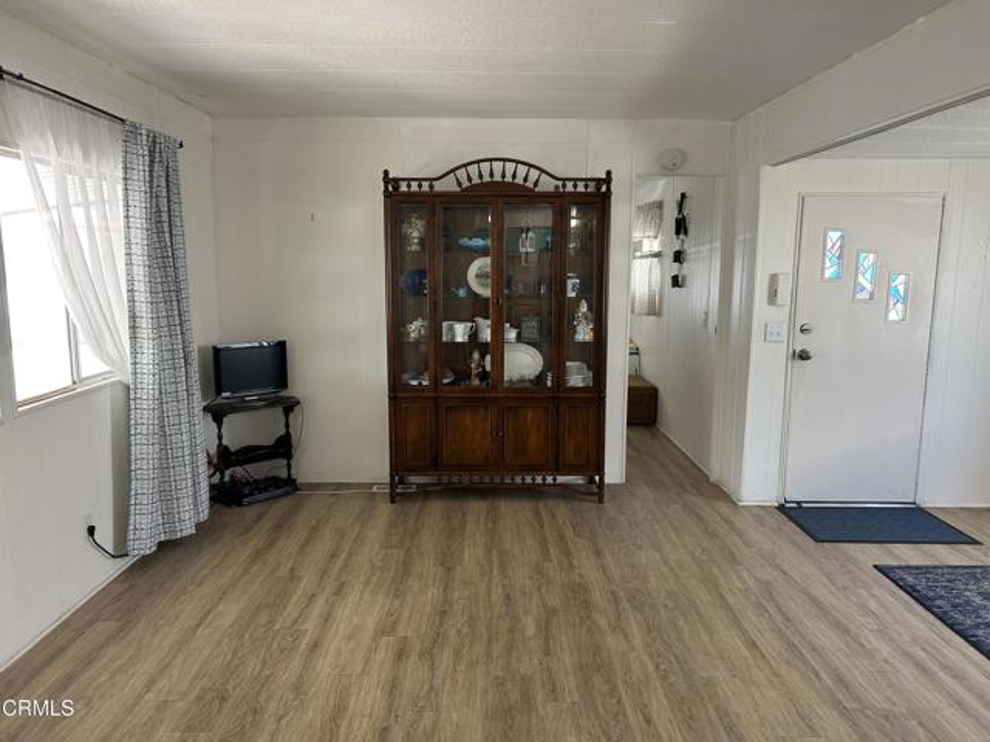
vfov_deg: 53.1
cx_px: 495
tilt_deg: -8.8
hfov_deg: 67.3
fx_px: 744
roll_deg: +0.0
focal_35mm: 26
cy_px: 371
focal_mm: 5.7
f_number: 1.5
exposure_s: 1/60
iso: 80
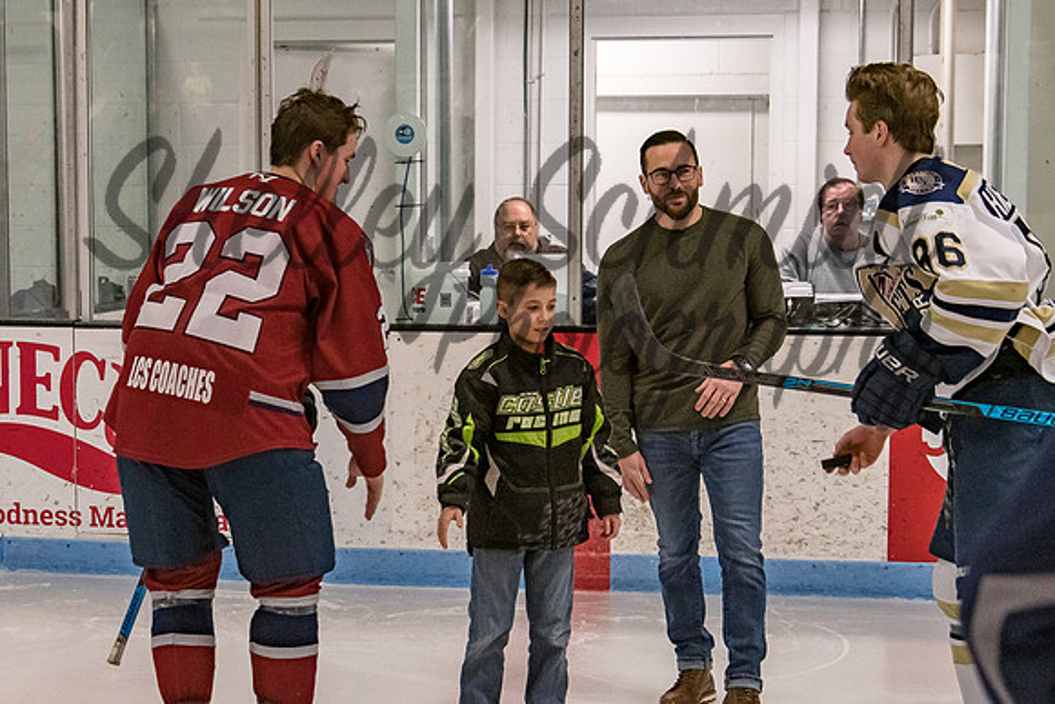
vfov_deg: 16.8
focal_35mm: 81
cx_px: 418
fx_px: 2378
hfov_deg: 25.0
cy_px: 392
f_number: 4.5
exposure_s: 1/320
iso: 1000
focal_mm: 44
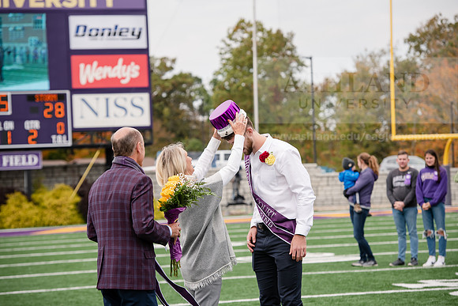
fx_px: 1591
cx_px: 229
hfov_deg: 16.4
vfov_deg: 11.0
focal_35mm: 125
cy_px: 153
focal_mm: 125
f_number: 5
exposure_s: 1/800
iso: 320
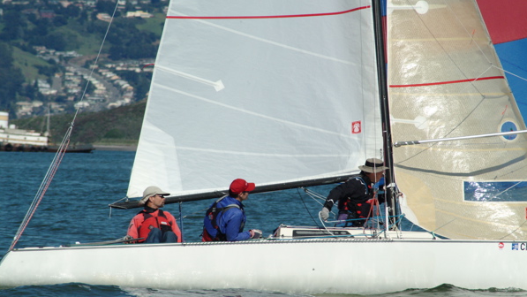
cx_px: 264
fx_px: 6604
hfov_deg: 4.6
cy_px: 155
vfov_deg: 2.6
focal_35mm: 473
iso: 800
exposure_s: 1/3000
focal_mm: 299
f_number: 11
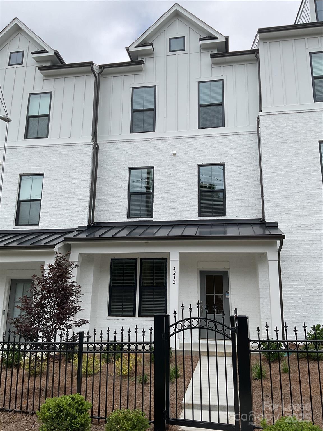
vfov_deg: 61.7
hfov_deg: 48.2
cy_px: 216
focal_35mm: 29
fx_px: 361
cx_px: 162
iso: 16
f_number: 1.8
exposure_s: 1/1279
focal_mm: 3
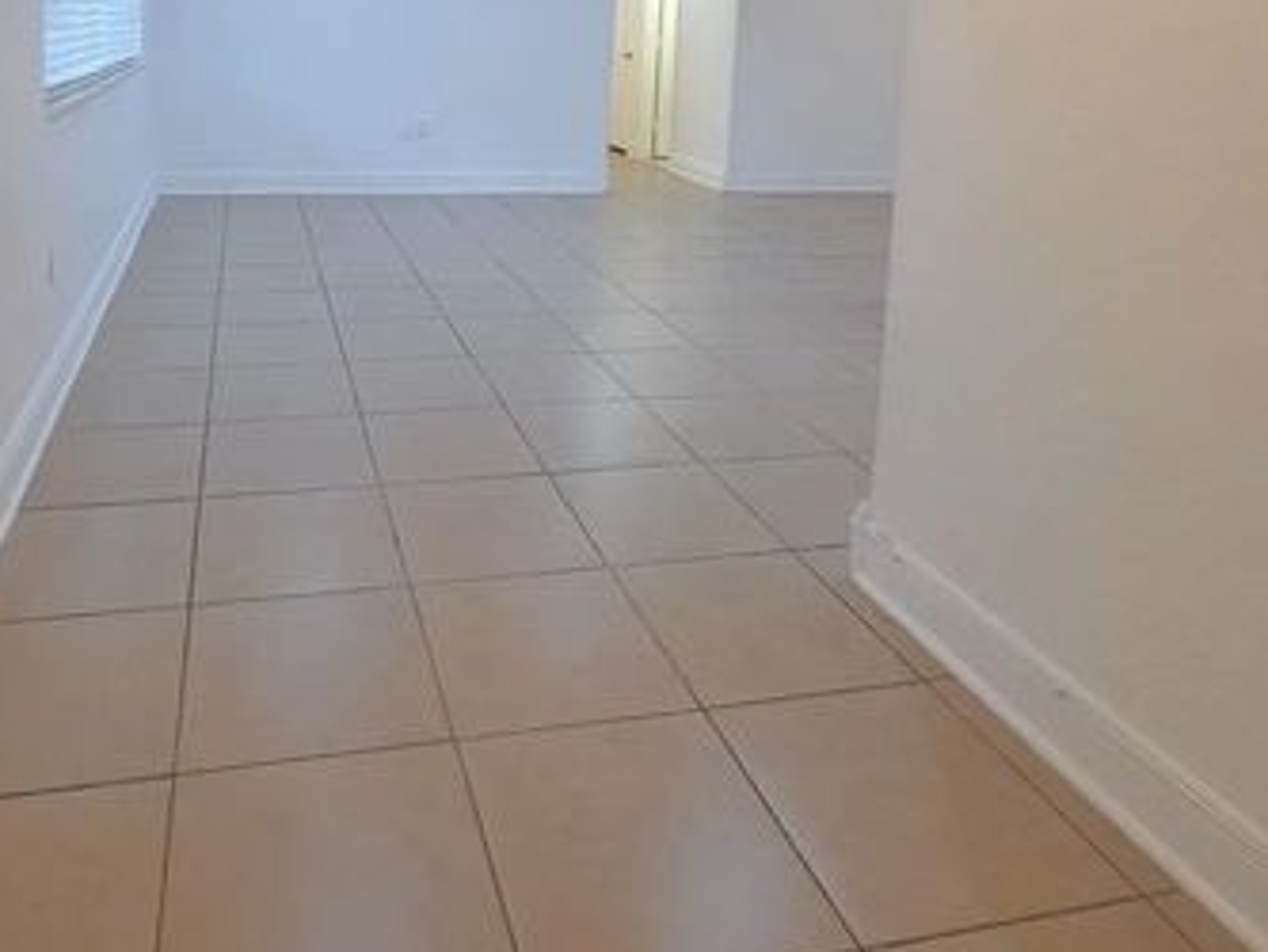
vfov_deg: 49.4
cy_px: 110
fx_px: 916
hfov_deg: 67.9
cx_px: 449
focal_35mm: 25
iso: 125
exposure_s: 1/30
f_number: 1.9
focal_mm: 2.2
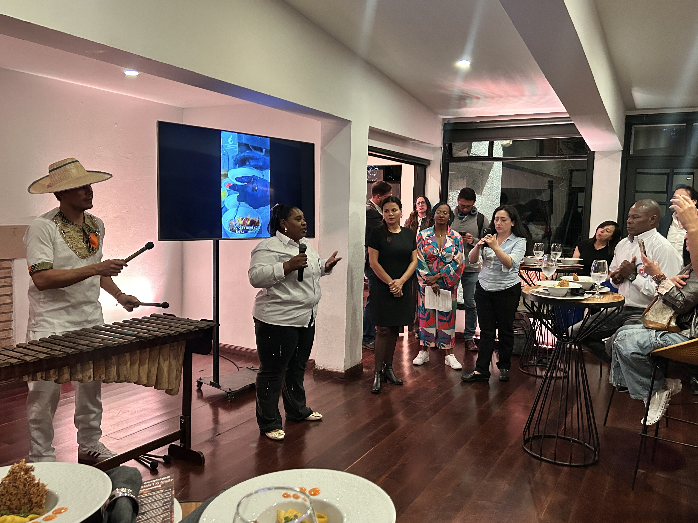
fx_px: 585
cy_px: 255
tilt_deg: -5.0
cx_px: 359
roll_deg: -1.3
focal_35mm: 29
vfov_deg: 48.2
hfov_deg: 61.7
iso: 500
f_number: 1.5
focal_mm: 5.7
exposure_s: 1/60
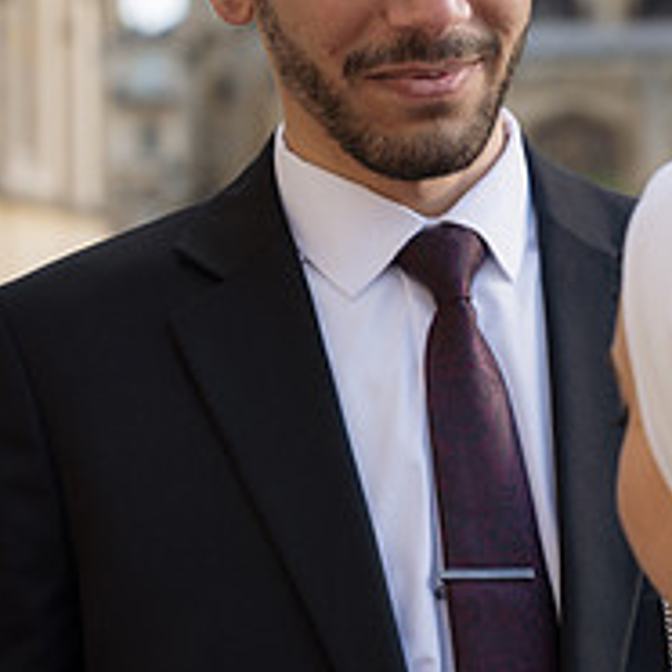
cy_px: 314
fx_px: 3163
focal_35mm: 144
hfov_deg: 12.1
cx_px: 477
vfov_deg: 12.1
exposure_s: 1/160
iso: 100
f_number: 4
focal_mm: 70
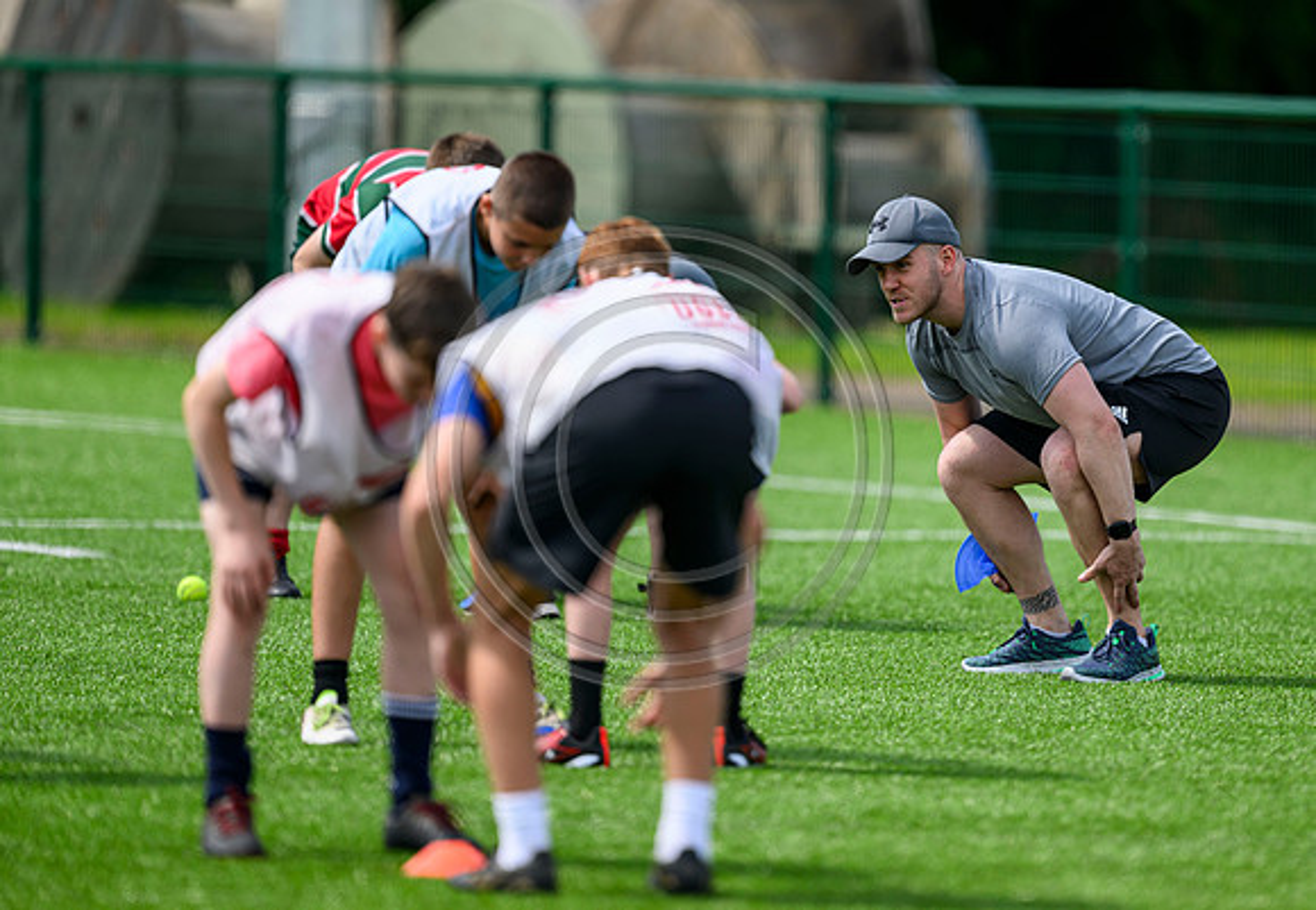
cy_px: 352
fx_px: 18792
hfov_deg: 4.0
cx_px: 838
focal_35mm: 508
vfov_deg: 2.8
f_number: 3.2
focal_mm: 400
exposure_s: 1/2000
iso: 250
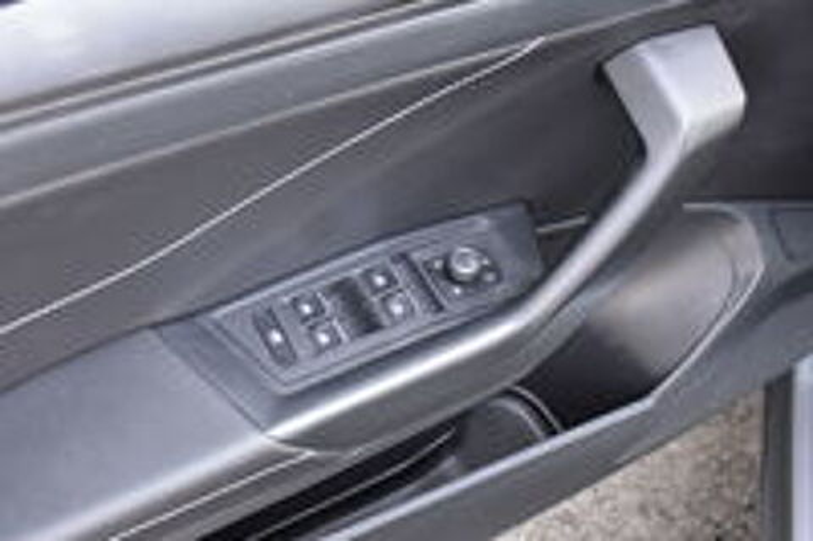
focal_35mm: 51
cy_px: 270
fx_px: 1151
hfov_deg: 38.9
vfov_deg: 26.4
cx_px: 406
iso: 1800
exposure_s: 1/60
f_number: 4.2
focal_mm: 34
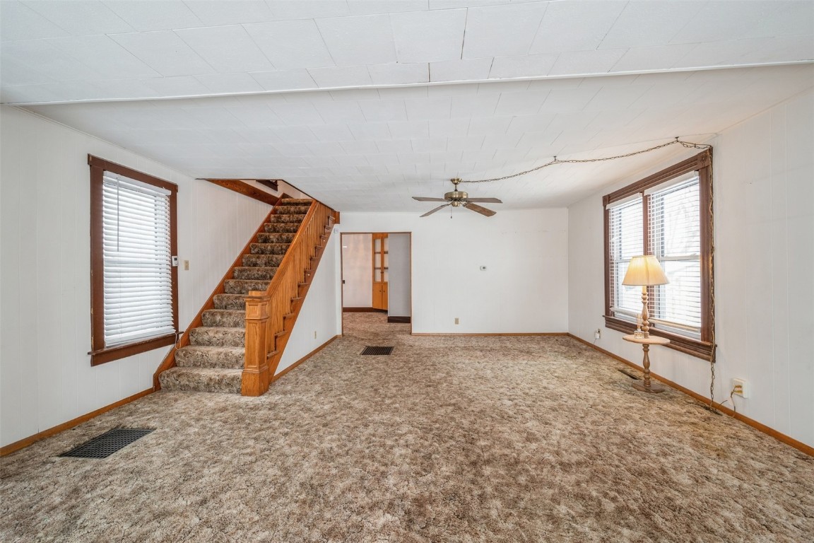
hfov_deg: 104.3
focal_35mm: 14
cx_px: 407
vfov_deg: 81.2
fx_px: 317
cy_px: 272
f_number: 8
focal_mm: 14
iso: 200
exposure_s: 1/2.5
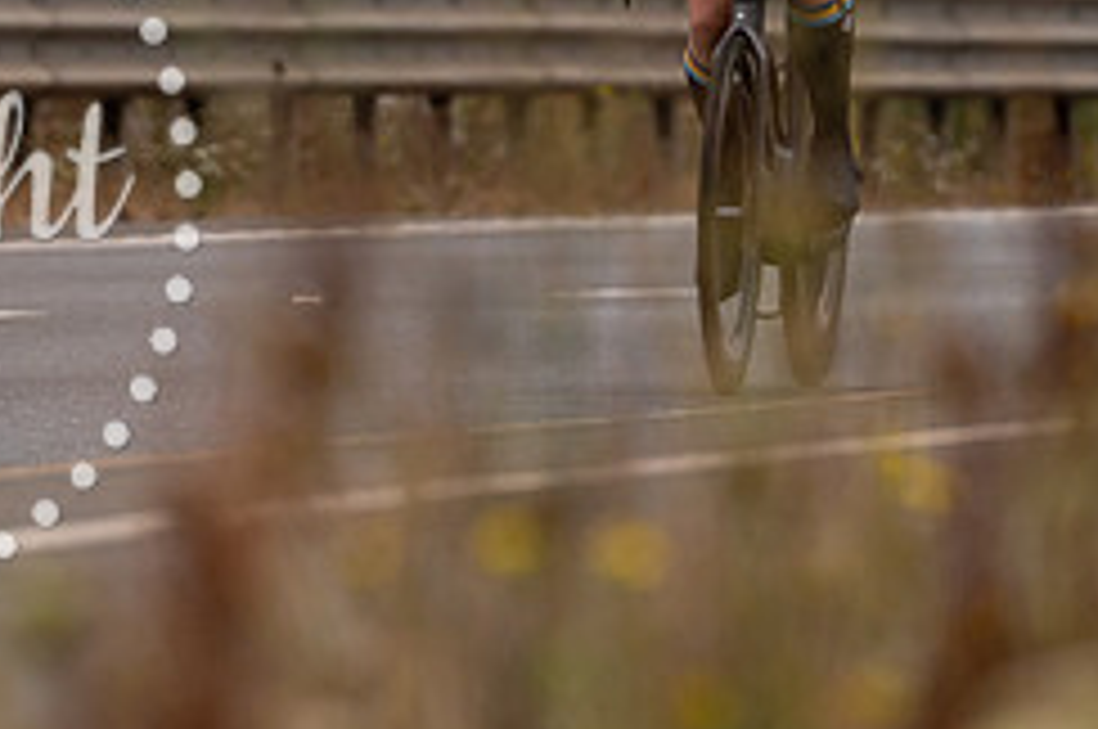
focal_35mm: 901
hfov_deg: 2.3
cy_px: 133
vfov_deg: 1.5
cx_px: 848
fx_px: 27444
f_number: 3.5
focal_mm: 200
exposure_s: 1/800
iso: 100
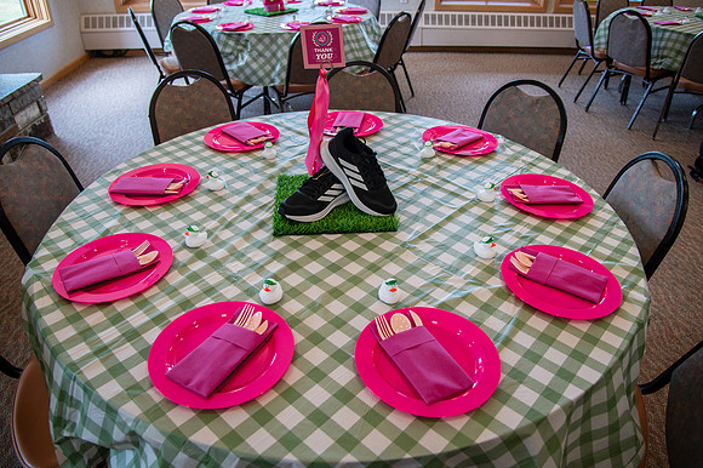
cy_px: 218
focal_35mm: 26
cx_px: 356
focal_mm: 24
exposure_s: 1/160
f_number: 4
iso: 1000
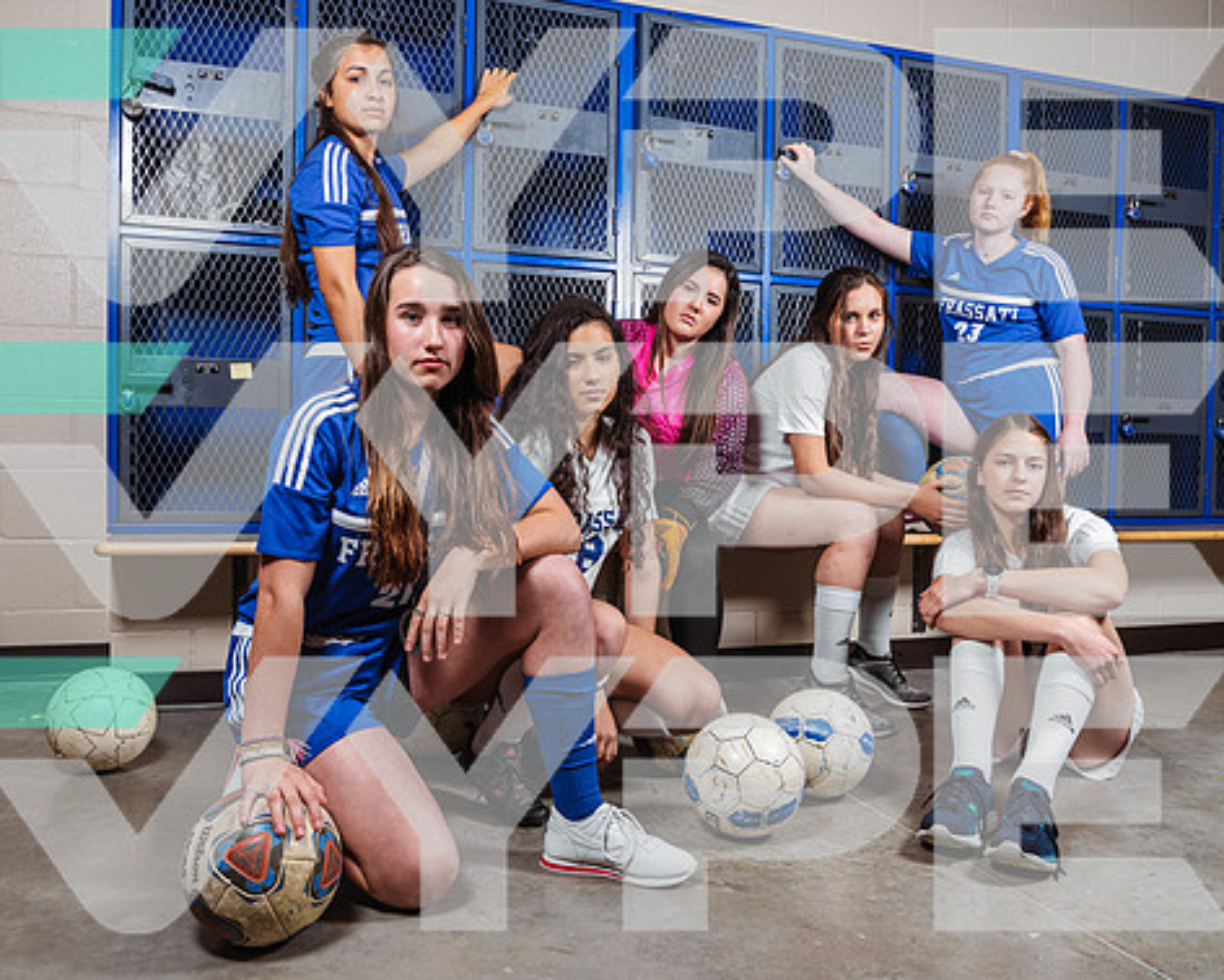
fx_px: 1087
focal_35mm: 30
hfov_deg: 58.7
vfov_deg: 48.5
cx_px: 581
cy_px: 481
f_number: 8
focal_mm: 26
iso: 400
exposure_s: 1/125
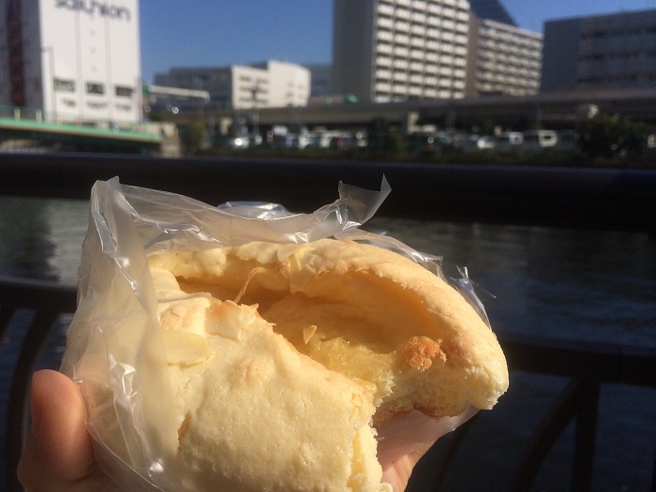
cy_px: 246
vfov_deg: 48.2
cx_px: 328
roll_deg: -0.4
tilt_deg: -10.3
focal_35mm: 29
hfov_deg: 61.7
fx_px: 550
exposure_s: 1/5882
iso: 40
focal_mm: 4.15
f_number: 2.2
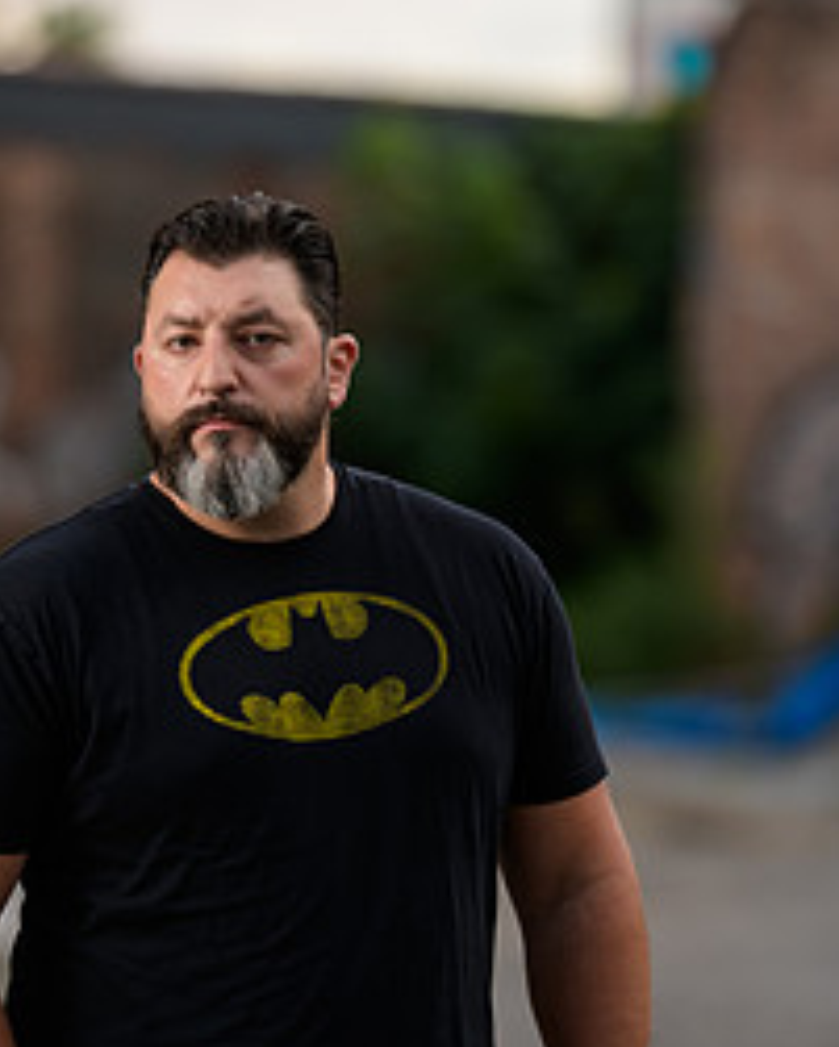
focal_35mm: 227
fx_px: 7042
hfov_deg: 6.8
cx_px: 321
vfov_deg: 8.5
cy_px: 567
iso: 200
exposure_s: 1/250
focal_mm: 135
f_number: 2
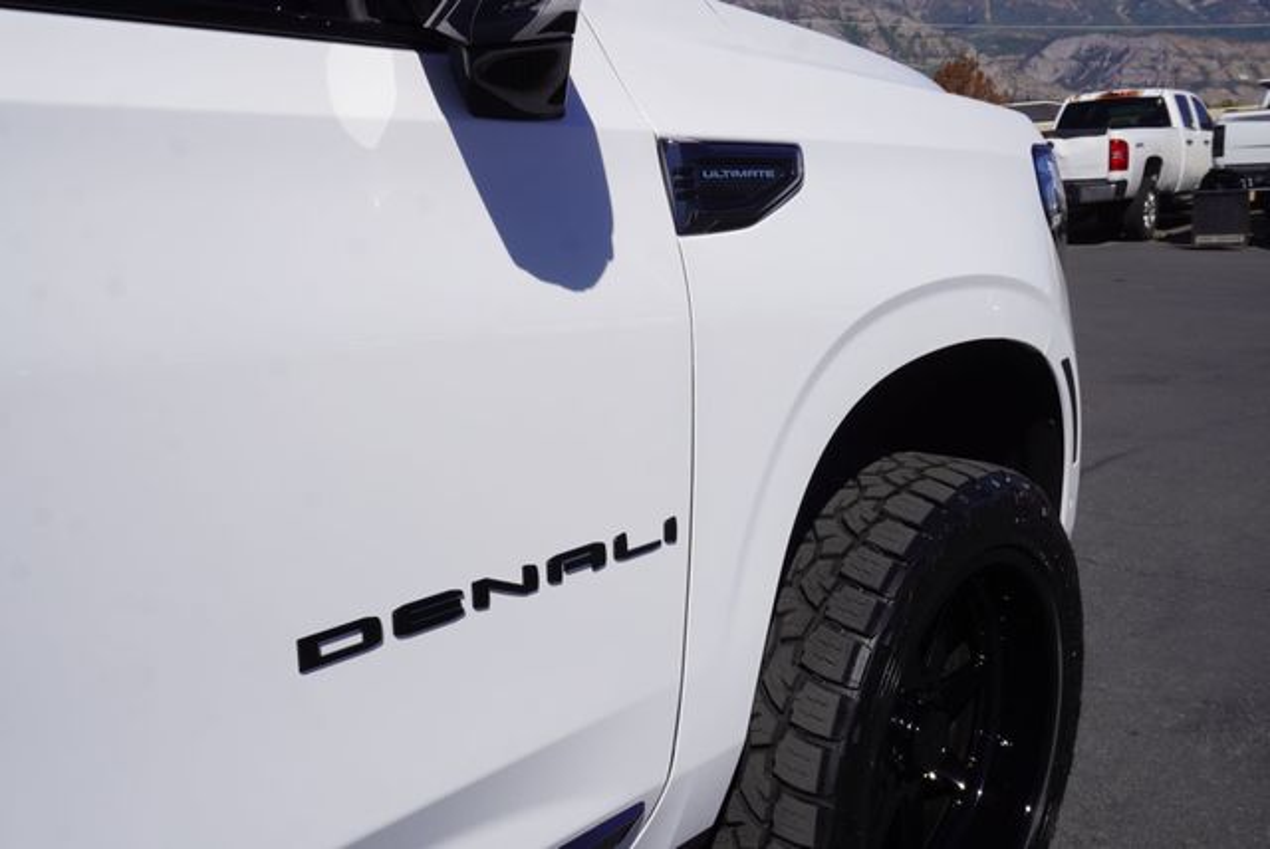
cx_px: 635
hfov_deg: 57.2
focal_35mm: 33
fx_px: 1165
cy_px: 424
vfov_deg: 40.0
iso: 100
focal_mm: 22
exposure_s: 1/320
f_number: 10
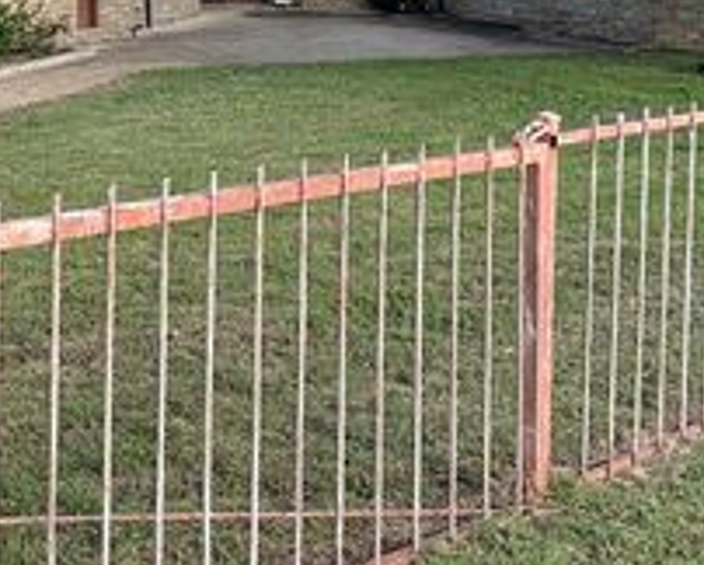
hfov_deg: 27.1
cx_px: 324
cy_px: -5
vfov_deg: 21.1
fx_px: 1460
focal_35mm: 70
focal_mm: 3
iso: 25
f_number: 1.8
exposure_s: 1/683
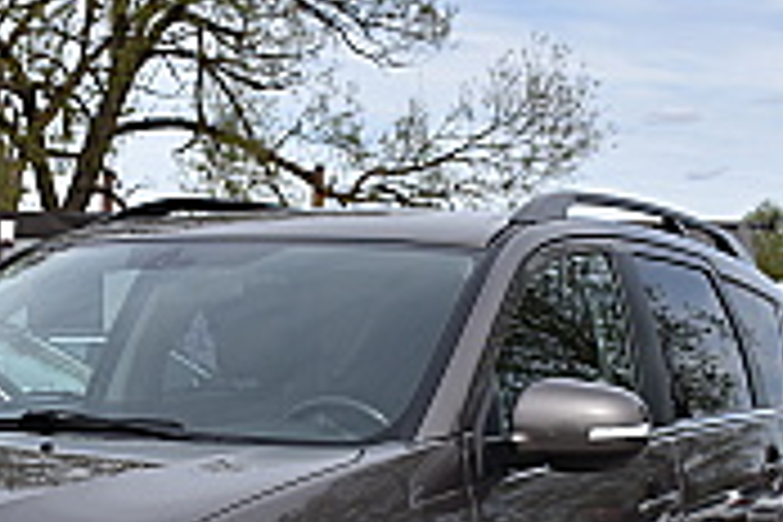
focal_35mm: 86
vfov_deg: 15.5
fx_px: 1874
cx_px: 81
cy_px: 560
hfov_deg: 23.0
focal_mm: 25
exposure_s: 1/640
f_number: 8
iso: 200
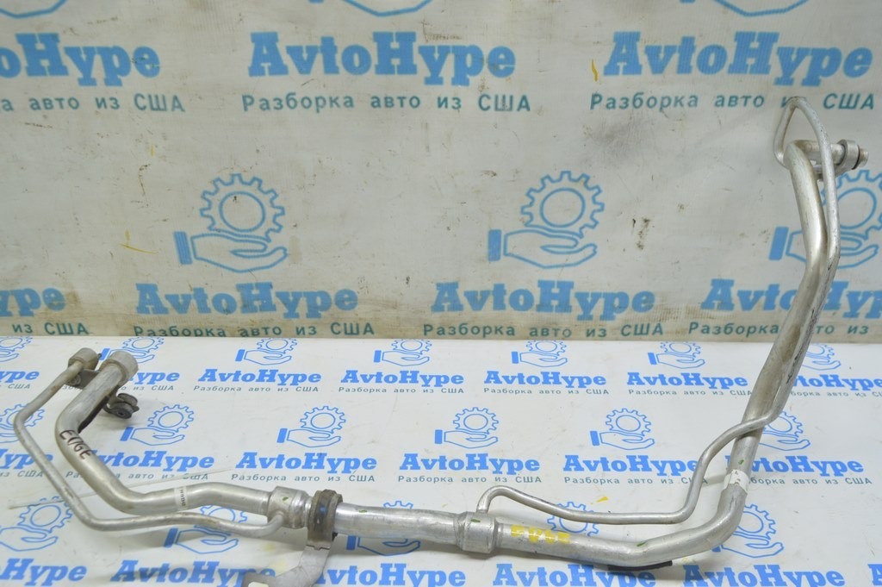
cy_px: 294
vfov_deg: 39.9
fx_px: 808
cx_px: 441
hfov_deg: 57.3
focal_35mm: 33
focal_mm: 22
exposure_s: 1/20
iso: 400
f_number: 5.6
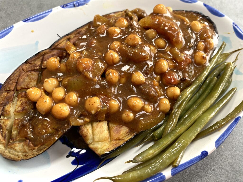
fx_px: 175
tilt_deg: -63.7
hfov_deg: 69.4
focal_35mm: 25
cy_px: 91
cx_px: 122
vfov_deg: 54.9
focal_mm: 4.25
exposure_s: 1/121
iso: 50
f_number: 1.8
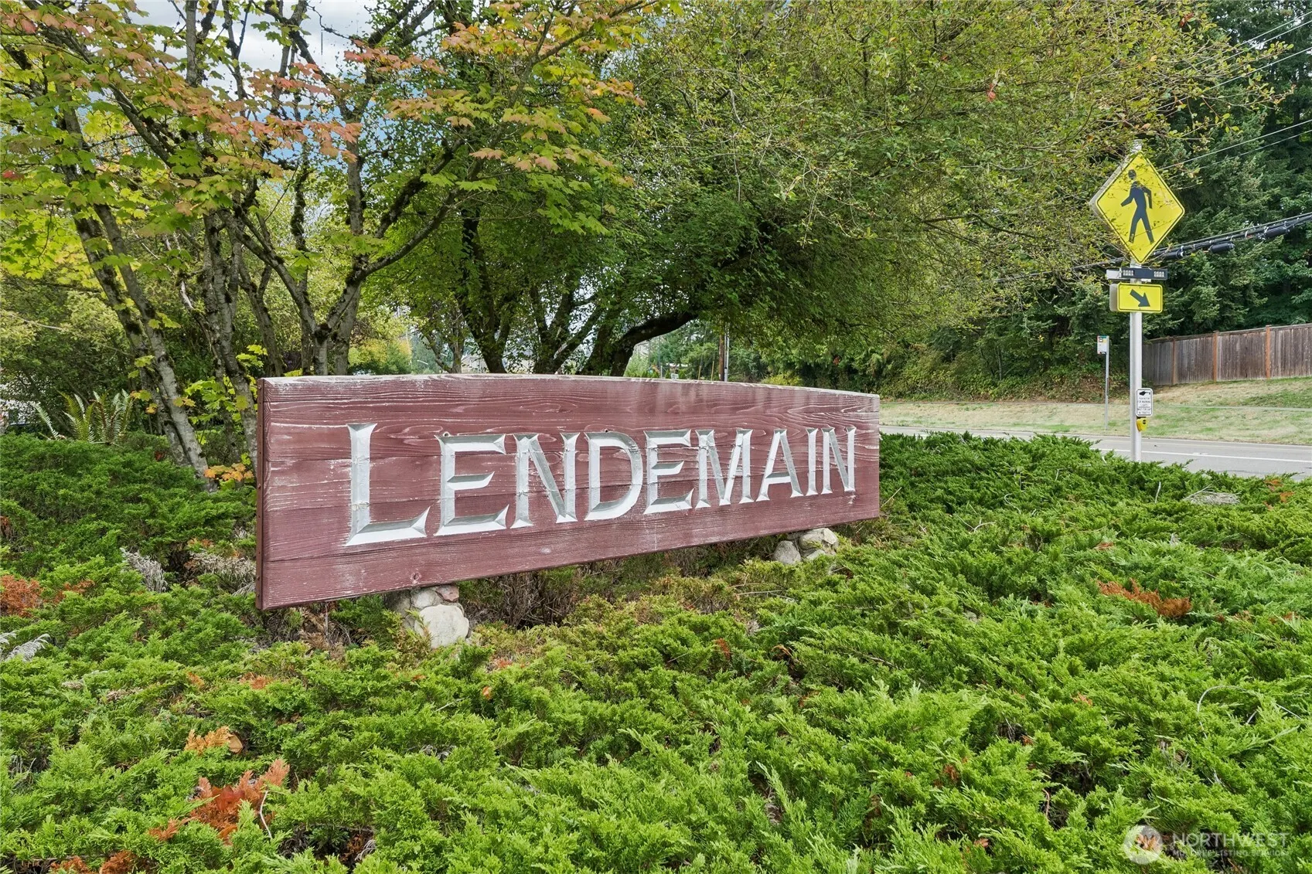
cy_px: 437
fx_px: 1011
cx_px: 656
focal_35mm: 28
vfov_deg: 46.8
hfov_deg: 65.9
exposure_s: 1/30
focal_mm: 18.5
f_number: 9
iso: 320
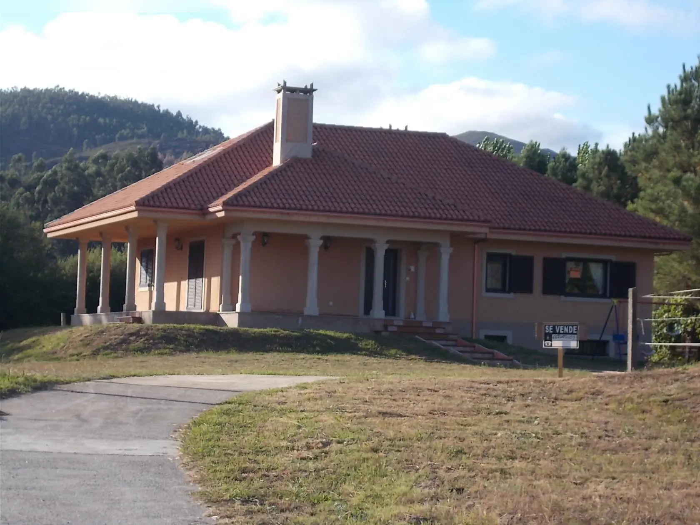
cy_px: 262
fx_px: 2002
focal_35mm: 99
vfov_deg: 14.9
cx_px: 350
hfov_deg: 19.8
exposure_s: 1/200
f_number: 5.5
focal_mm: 17.6
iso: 80
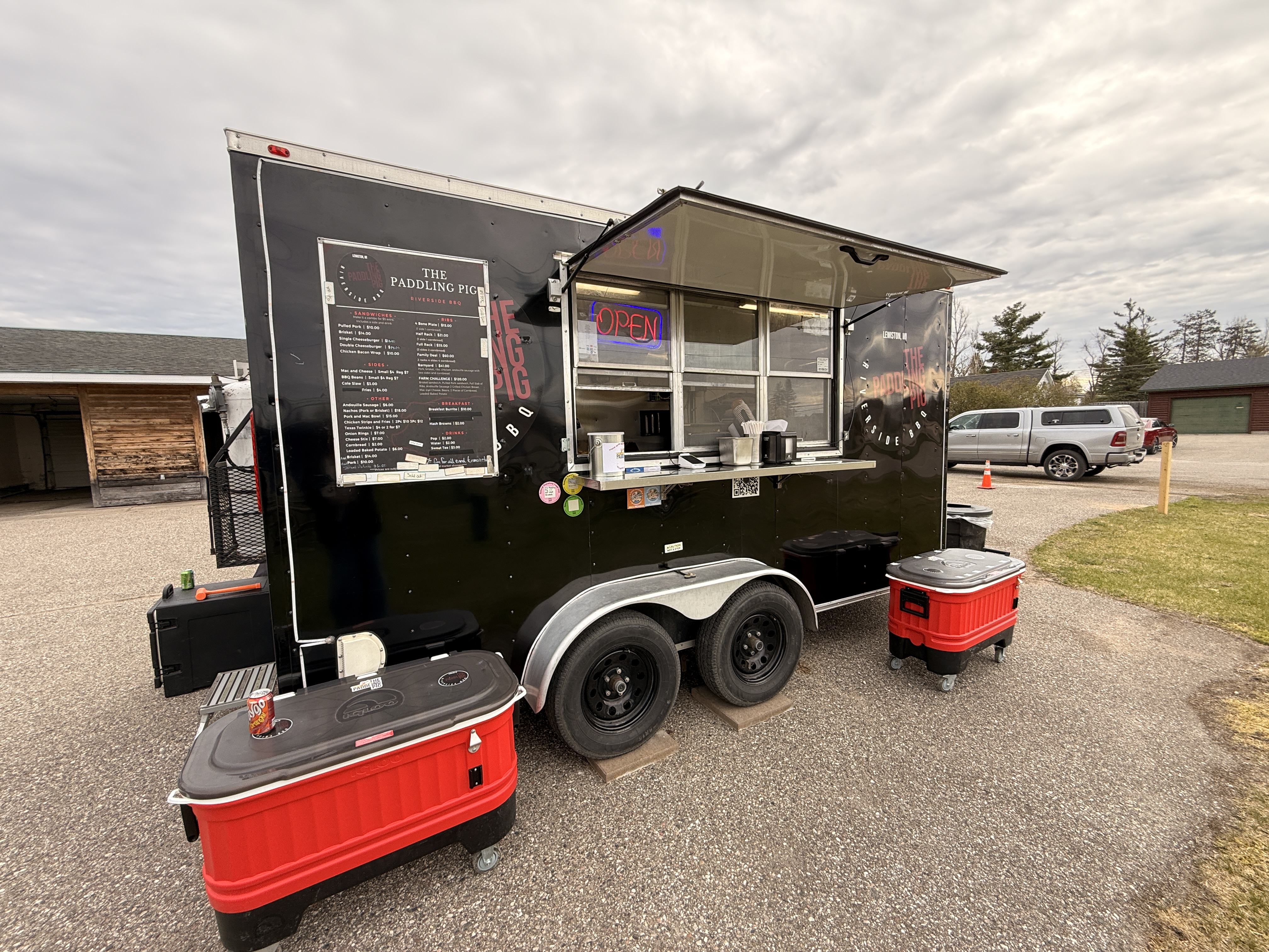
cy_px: 476
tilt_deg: -6.4
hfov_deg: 102.1
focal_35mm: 14
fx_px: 513
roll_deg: +1.7
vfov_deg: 85.7
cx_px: 634
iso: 50
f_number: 2.2
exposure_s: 1/189
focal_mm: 2.22
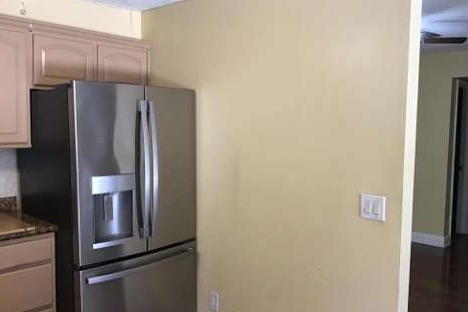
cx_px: 234
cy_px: 162
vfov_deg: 40.0
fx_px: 429
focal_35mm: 33
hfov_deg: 57.2
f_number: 2.4
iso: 100
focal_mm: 3.3
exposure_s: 1/30
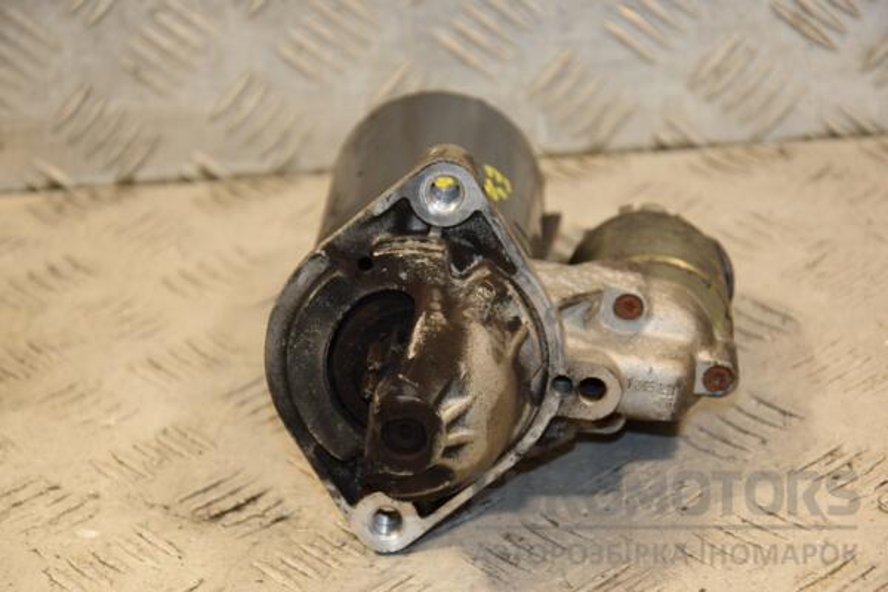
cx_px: 444
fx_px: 2960
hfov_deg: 17.1
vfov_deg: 11.4
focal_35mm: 120
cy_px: 296
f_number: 5.3
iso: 800
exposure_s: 1/125
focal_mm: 80
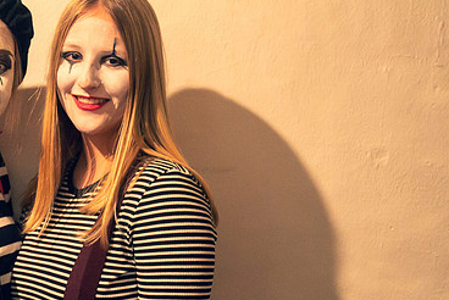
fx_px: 786
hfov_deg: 31.2
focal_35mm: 63
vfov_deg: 21.6
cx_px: 99
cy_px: 173
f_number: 3.8
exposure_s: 1/60
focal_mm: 27
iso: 4500
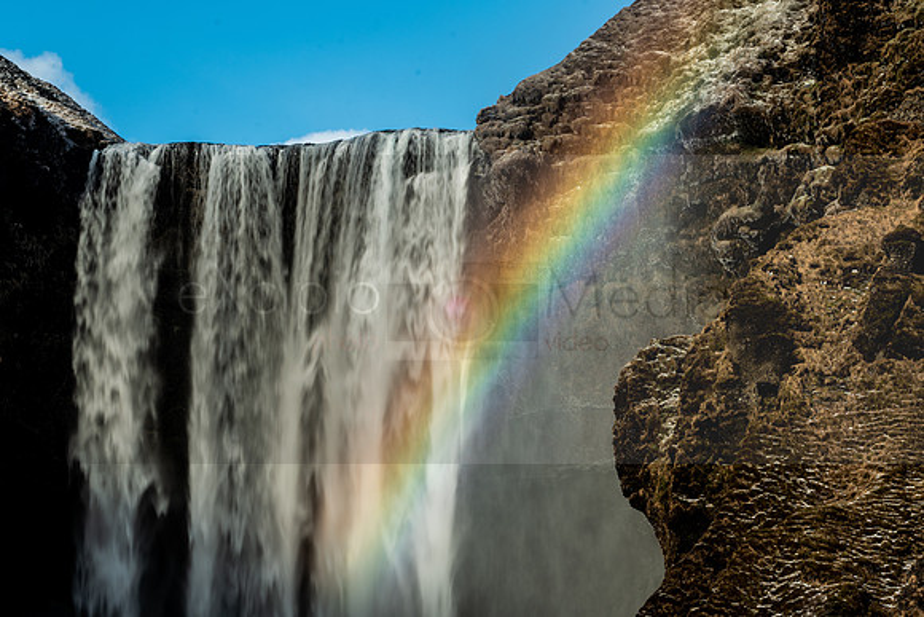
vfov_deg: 11.8
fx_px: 2978
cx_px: 462
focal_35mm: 116
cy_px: 308
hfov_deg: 17.6
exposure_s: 1/20
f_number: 13
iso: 50
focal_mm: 116
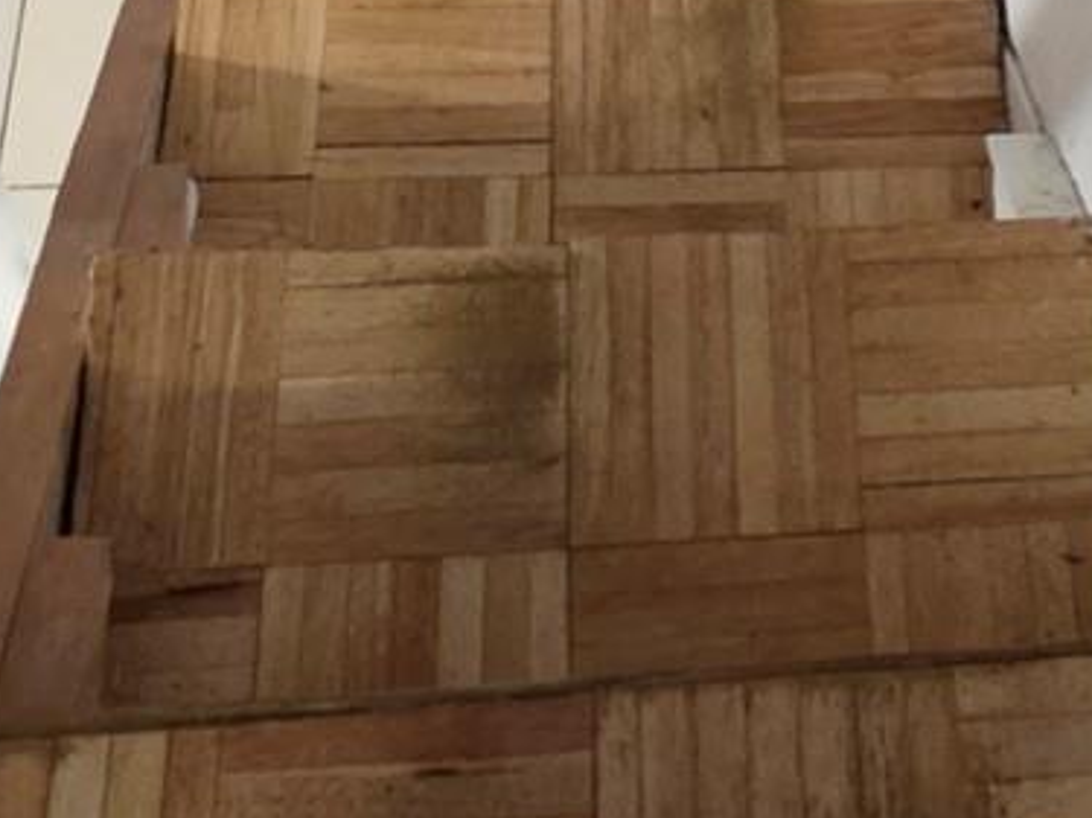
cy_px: -783
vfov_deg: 16.3
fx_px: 2239
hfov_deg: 26.8
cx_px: 885
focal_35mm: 71
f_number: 1.9
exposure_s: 1/60
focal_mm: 2.2
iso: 640
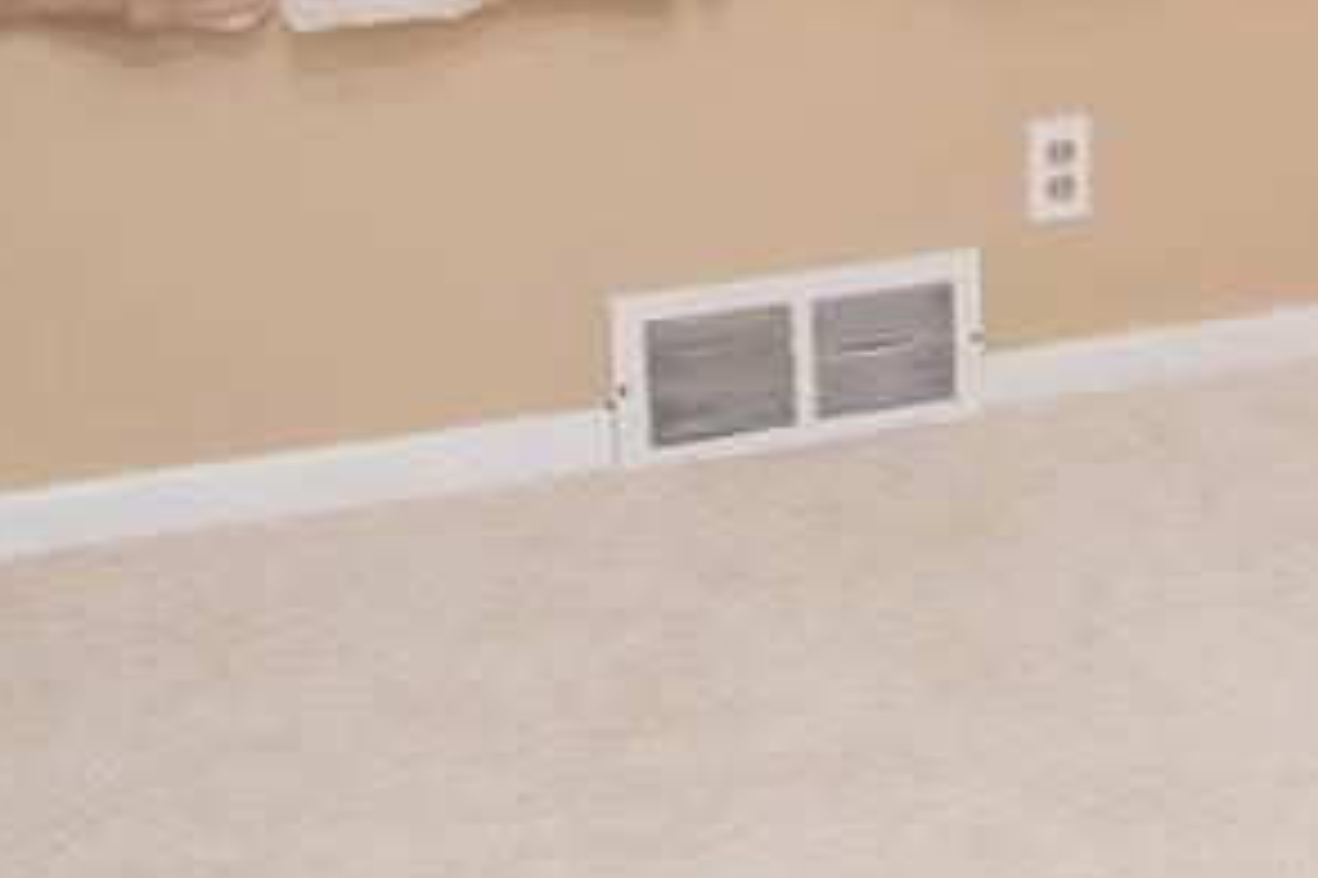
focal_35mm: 84
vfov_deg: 15.2
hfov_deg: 22.1
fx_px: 3073
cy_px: -376
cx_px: 1633
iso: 1000
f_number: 5.6
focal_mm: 24
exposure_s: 1/200
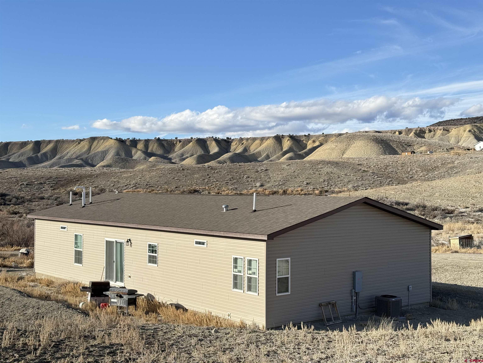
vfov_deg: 30.3
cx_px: 242
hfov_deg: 39.7
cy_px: 182
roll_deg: -0.5
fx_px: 670
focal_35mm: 48
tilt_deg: +0.8
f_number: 1.78
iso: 64
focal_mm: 6.76
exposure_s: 1/3226
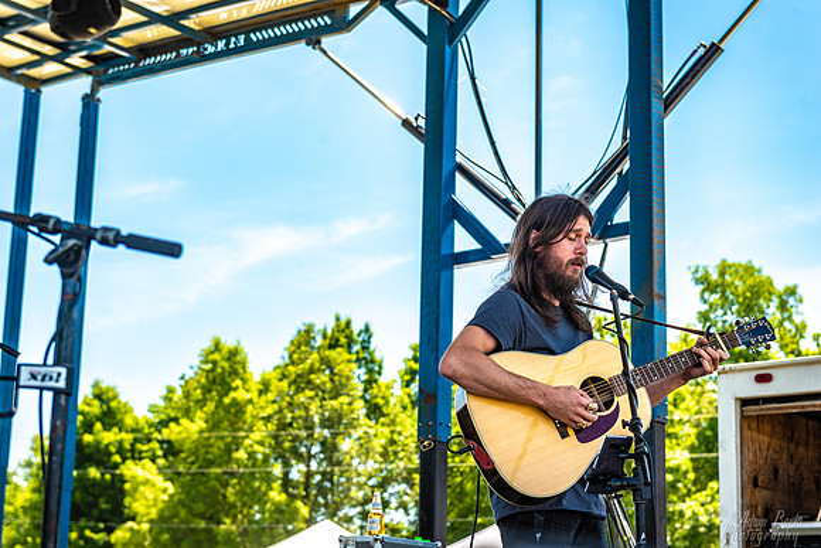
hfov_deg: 28.8
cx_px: 410
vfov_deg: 19.5
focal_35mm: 70
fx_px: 1597
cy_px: 274
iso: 200
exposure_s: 1/320
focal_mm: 70
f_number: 5.6
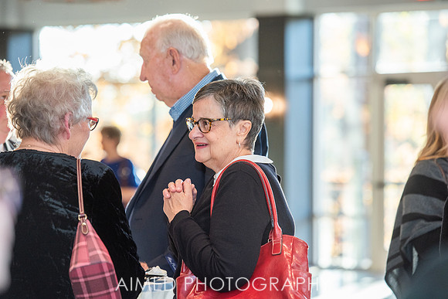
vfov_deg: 8.3
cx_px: 224
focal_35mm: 165
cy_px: 150
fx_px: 2054
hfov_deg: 12.4
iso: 1000
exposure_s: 1/200
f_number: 4.5
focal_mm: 165
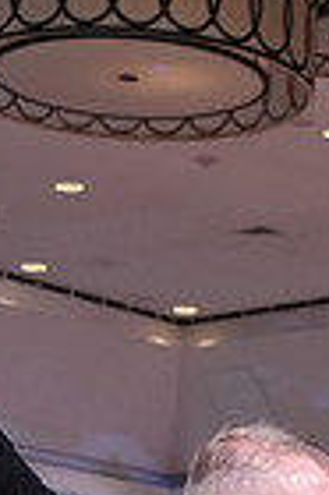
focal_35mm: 191
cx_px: 356
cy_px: 976
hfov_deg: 7.1
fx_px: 2625
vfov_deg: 10.0
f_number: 4
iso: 2500
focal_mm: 46
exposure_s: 1/500
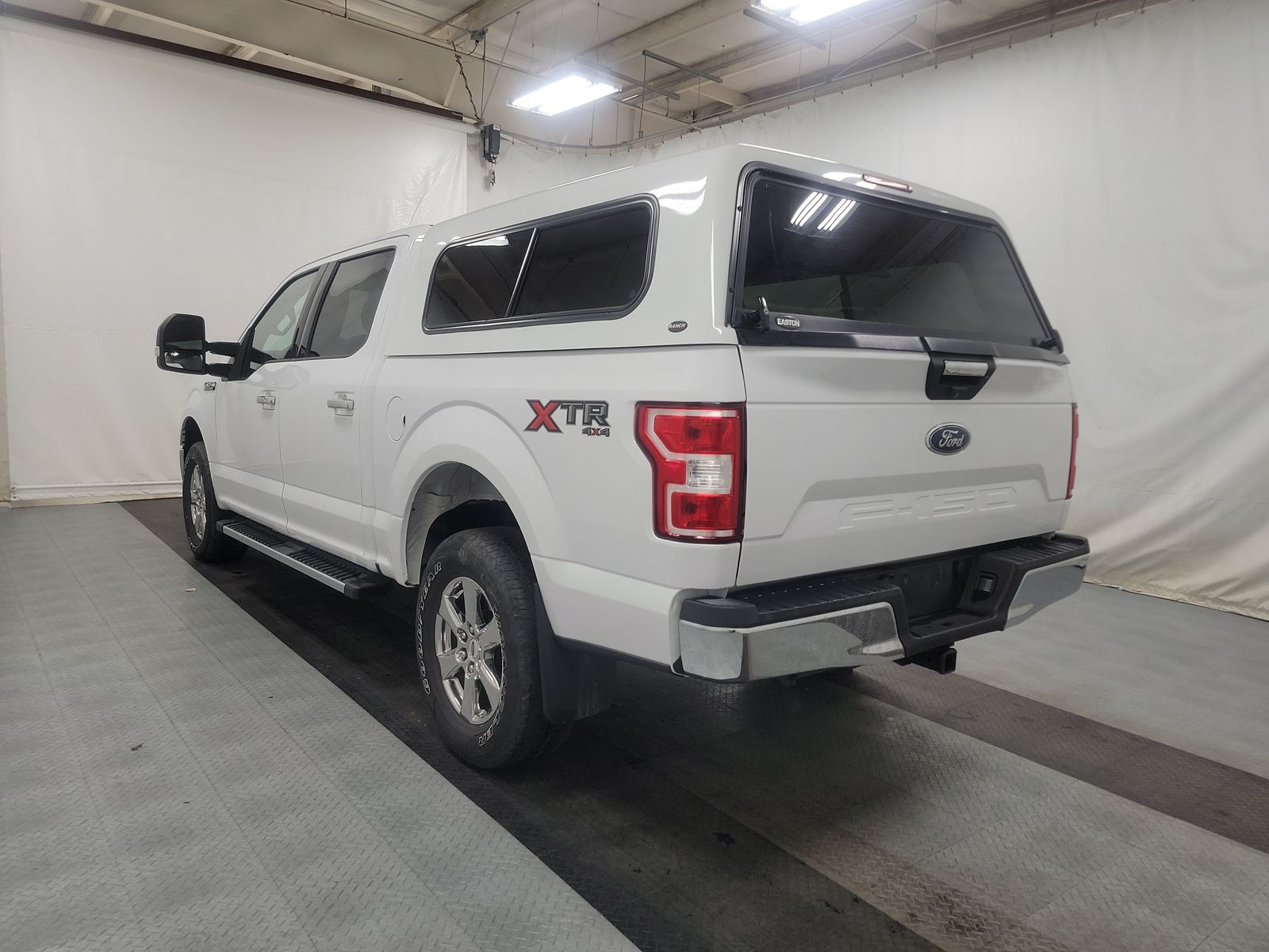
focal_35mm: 24
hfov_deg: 71.6
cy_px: 476
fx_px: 880
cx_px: 634
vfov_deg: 56.8
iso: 156
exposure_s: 1/59
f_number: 1.8
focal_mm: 6.7
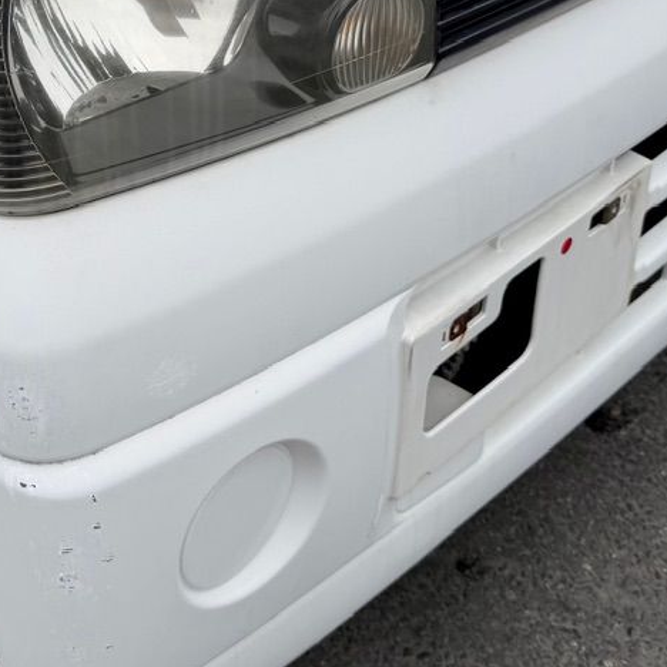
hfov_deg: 28.8
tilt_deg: -29.2
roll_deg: +4.9
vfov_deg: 28.5
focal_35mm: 58
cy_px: 77
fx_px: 1264
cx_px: 118
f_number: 1.78
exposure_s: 1/3145
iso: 80
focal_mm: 6.76
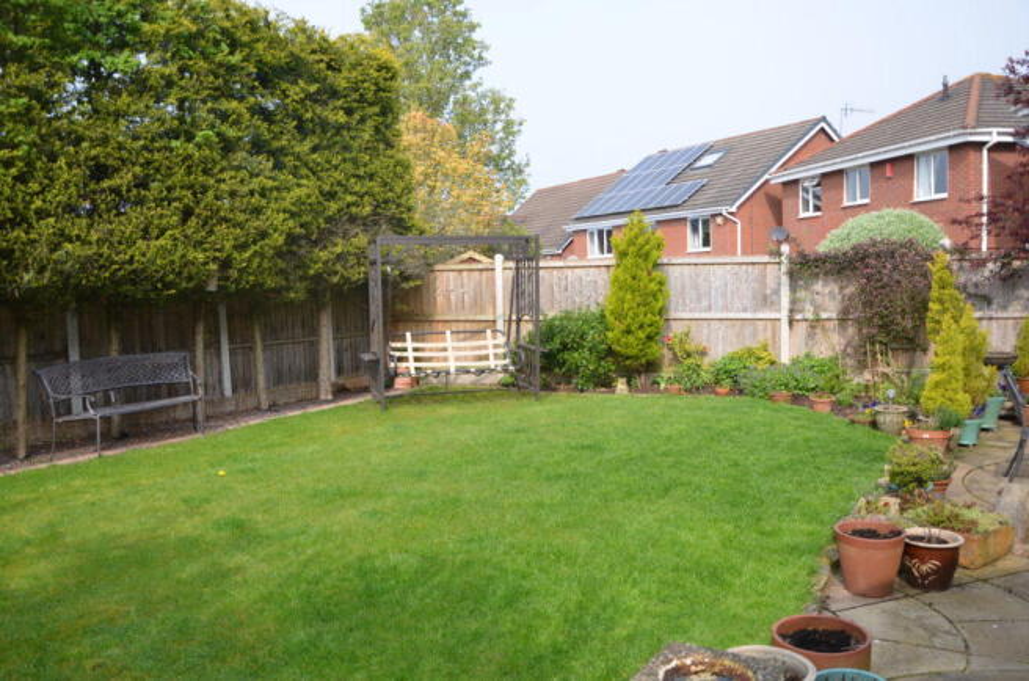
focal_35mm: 27
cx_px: 514
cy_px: 340
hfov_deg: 67.5
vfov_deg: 47.7
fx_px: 770
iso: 100
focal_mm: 18
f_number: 5
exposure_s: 1/250
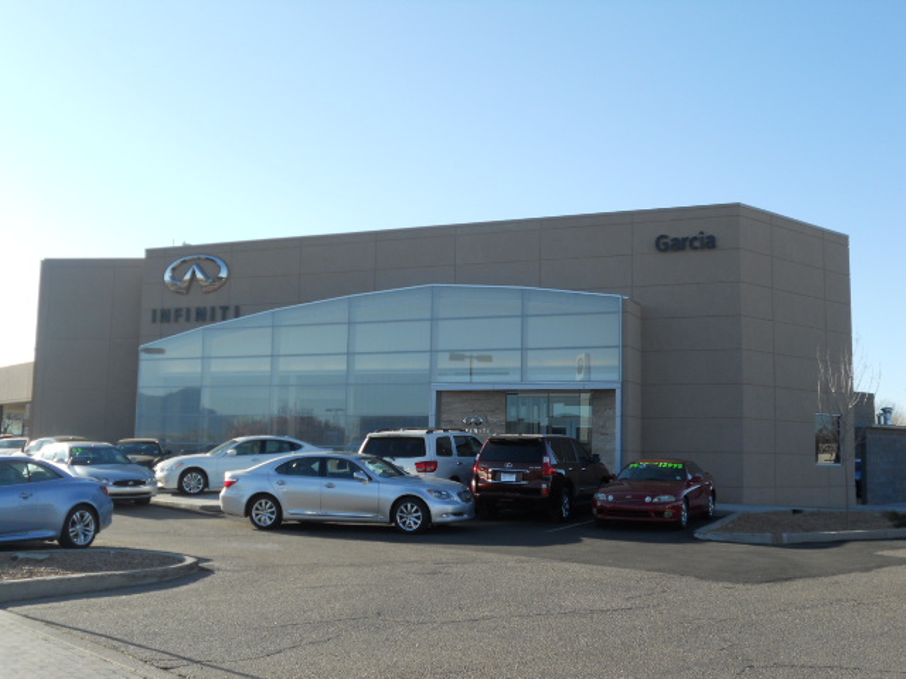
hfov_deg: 41.2
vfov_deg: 31.5
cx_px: 453
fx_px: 1204
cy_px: 340
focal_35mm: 46
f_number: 4.3
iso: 80
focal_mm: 8.2
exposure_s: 1/320
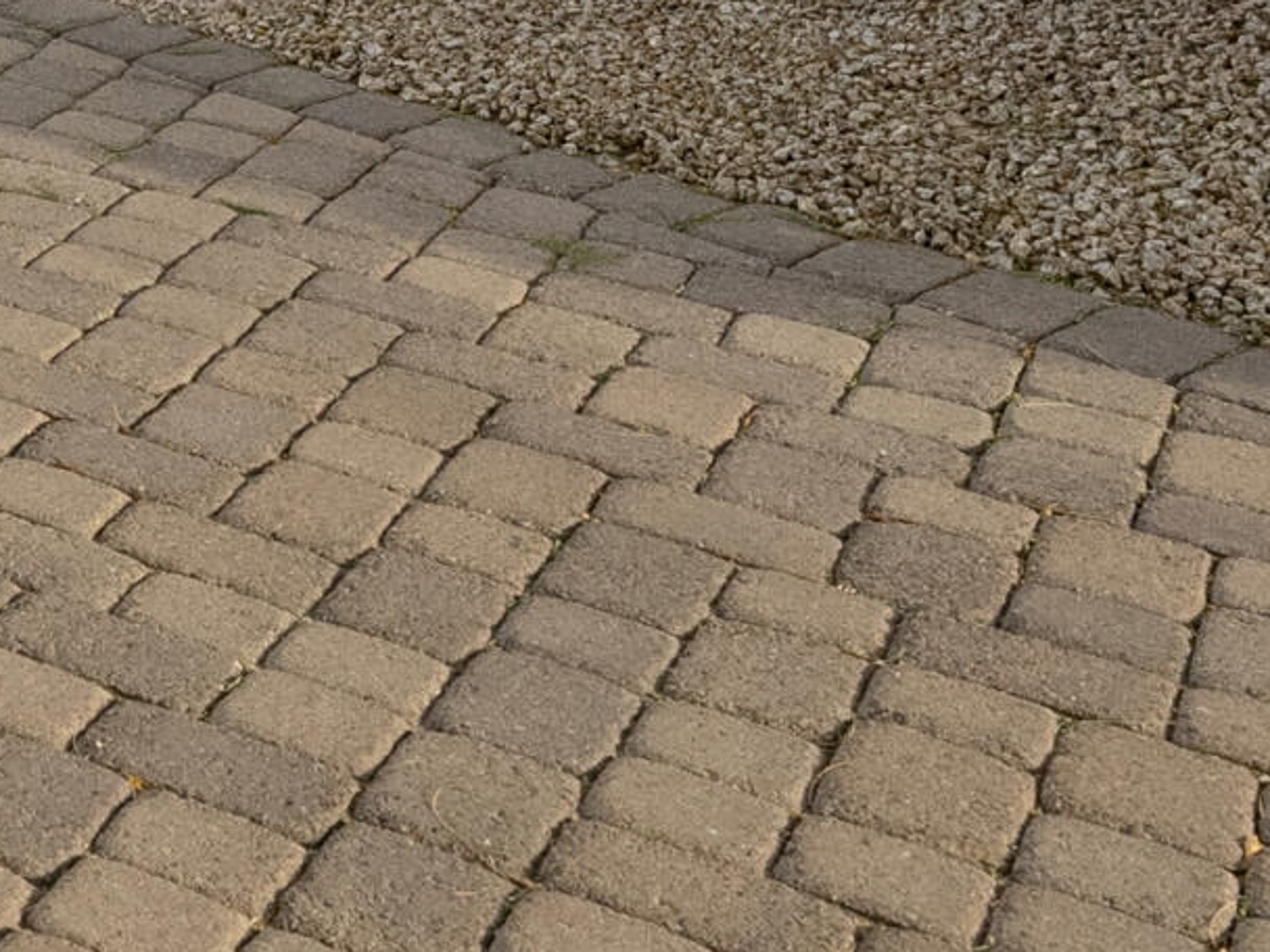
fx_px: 2788
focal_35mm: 76
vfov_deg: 16.0
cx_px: -1157
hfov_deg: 18.5
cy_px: -826
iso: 800
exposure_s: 1/500
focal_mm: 16
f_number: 8
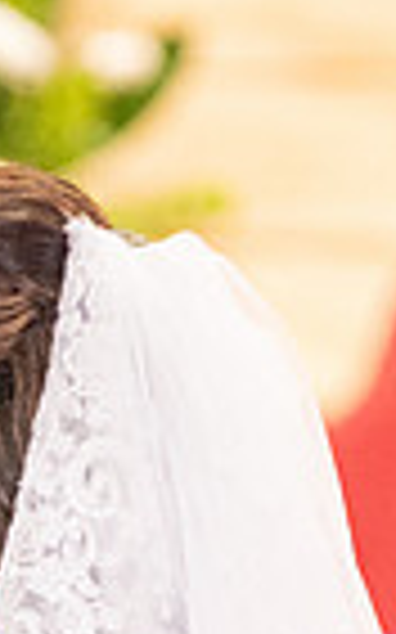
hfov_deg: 1.6
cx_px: -289
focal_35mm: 820
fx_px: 14174
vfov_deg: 2.6
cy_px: 932
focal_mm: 155
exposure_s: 1/160
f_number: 2.8
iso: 2000
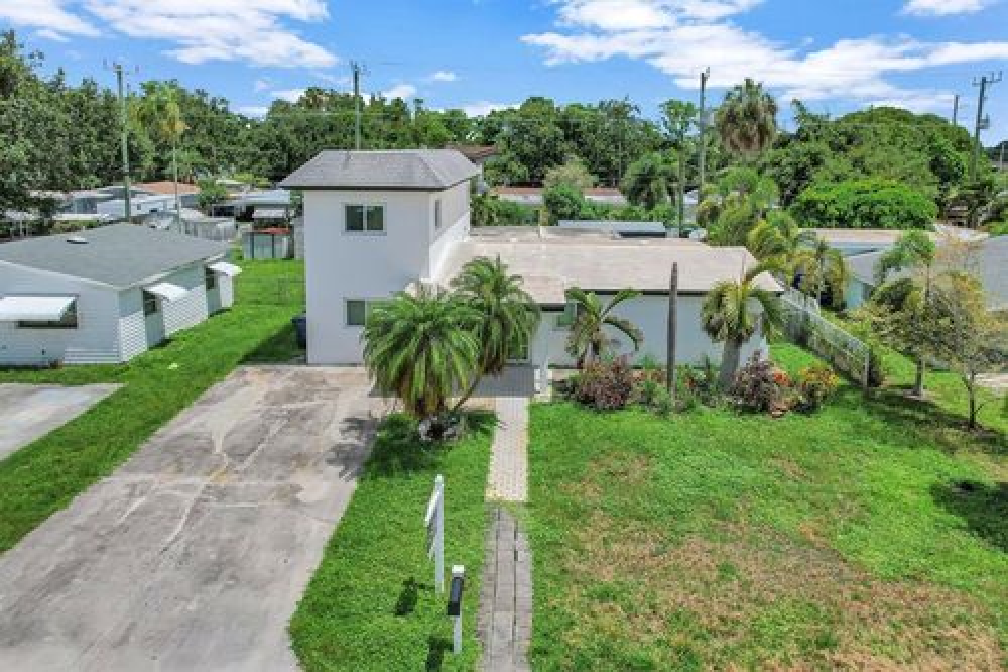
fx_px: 616
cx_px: 504
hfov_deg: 78.6
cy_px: 336
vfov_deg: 57.2
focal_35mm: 22
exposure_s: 1/4000
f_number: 2.8
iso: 120
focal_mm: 8.38
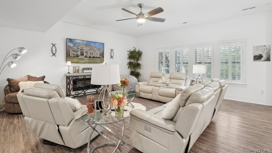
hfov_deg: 96.6
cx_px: 134
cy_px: 65
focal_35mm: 17
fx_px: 121
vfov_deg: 64.2
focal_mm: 10.5
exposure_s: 1/4
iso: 250
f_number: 8
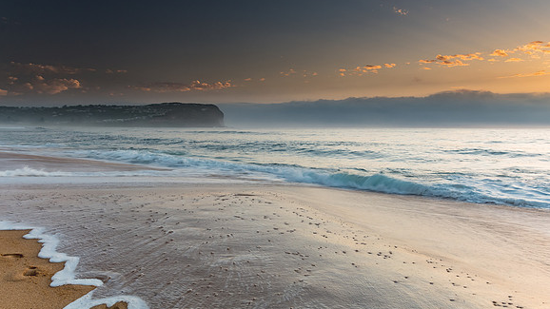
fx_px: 379
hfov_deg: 71.9
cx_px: 276
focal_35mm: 26
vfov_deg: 44.2
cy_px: 131
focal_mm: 16
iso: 125
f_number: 10
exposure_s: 1/10
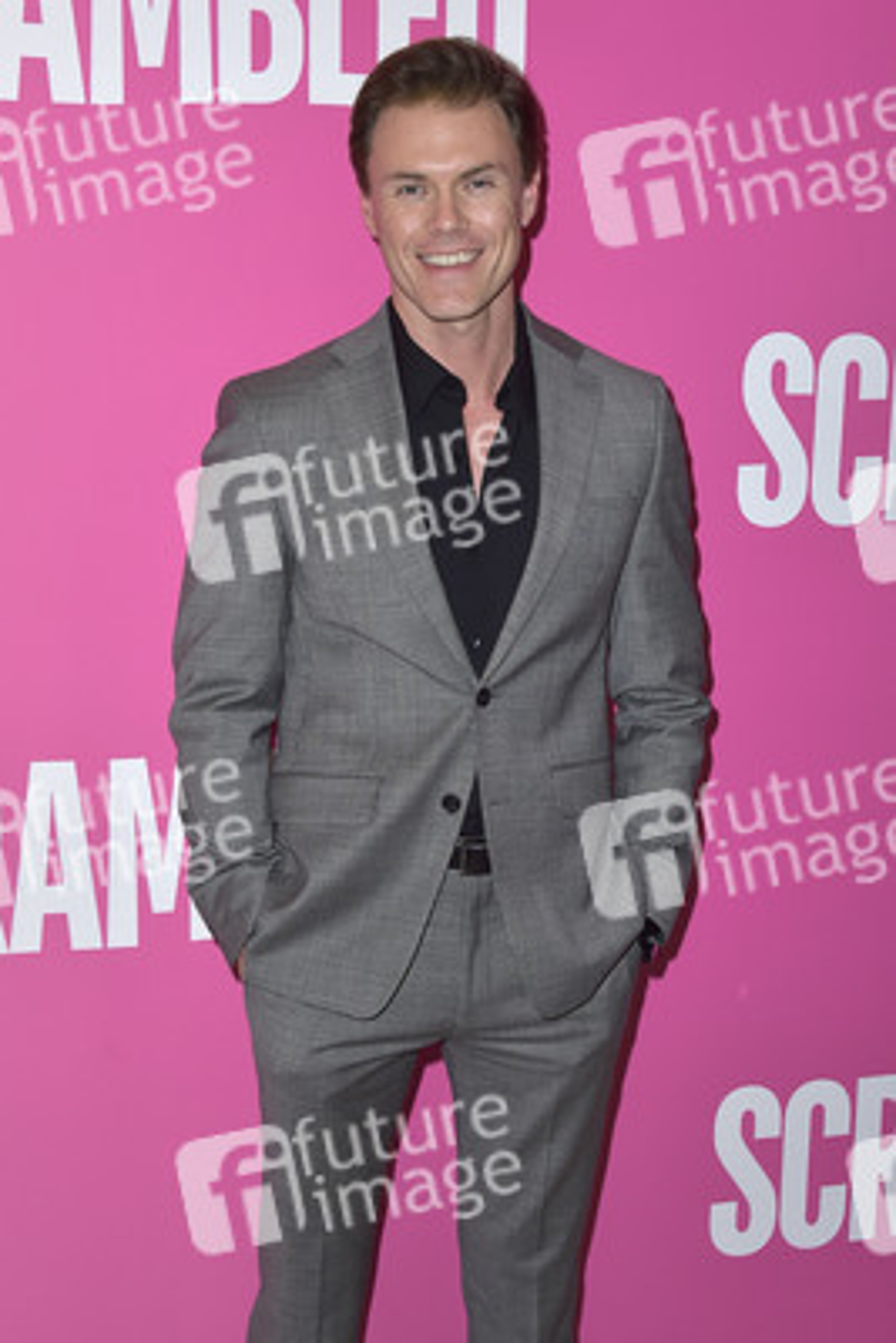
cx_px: 448
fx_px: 1492
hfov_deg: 33.4
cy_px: 672
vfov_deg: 48.4
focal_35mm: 40
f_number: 6.3
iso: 160
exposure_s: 1/250
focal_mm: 40
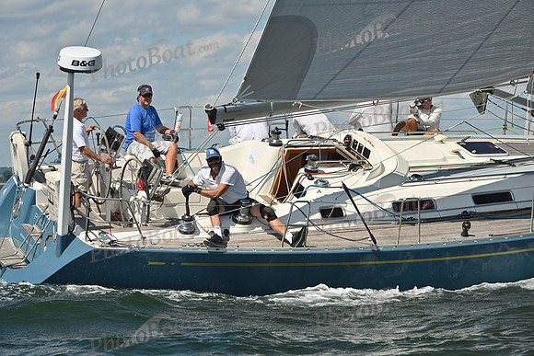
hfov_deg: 14.7
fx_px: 2077
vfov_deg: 9.8
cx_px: 267
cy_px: 178
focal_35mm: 140
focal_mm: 140
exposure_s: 1/1000
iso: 250
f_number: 13
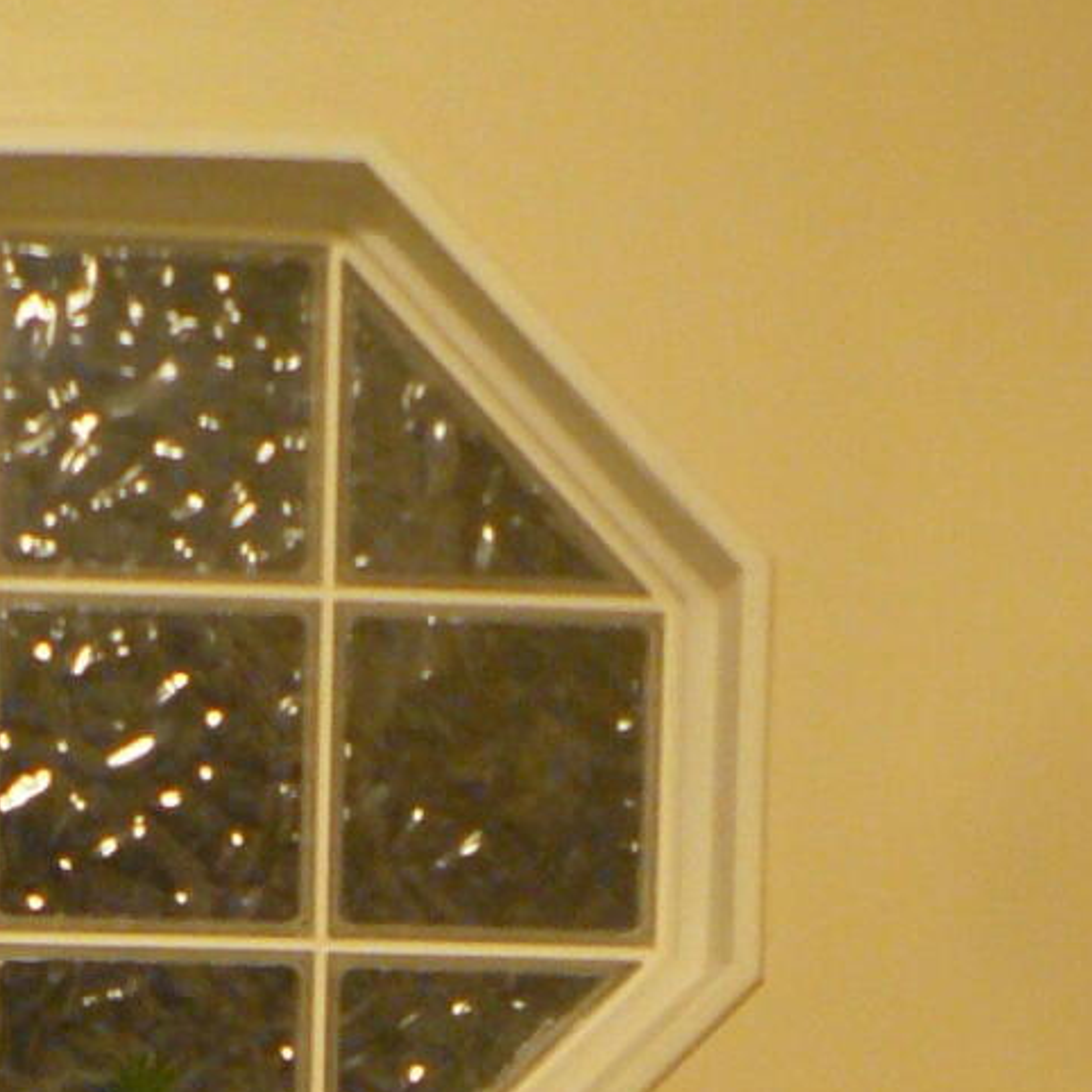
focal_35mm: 132
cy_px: 2247
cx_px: 188
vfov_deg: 11.7
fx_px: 4711
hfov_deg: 13.1
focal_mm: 6
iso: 200
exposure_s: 1/13
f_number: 2.8
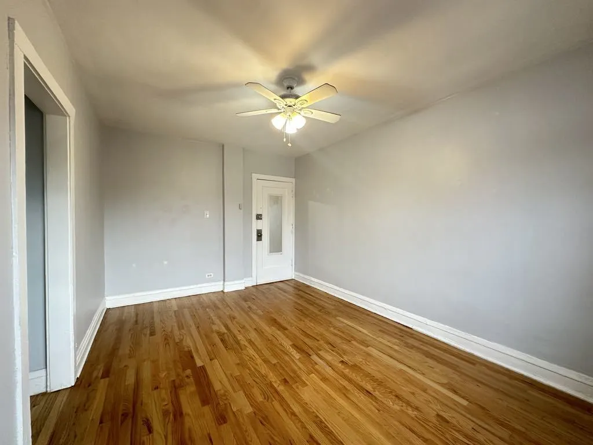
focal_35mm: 14
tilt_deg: -0.9
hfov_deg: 102.1
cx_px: 296
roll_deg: -0.1
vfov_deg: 85.7
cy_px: 222
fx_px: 240
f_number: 2.2
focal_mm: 2.22
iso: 250
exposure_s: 1/60
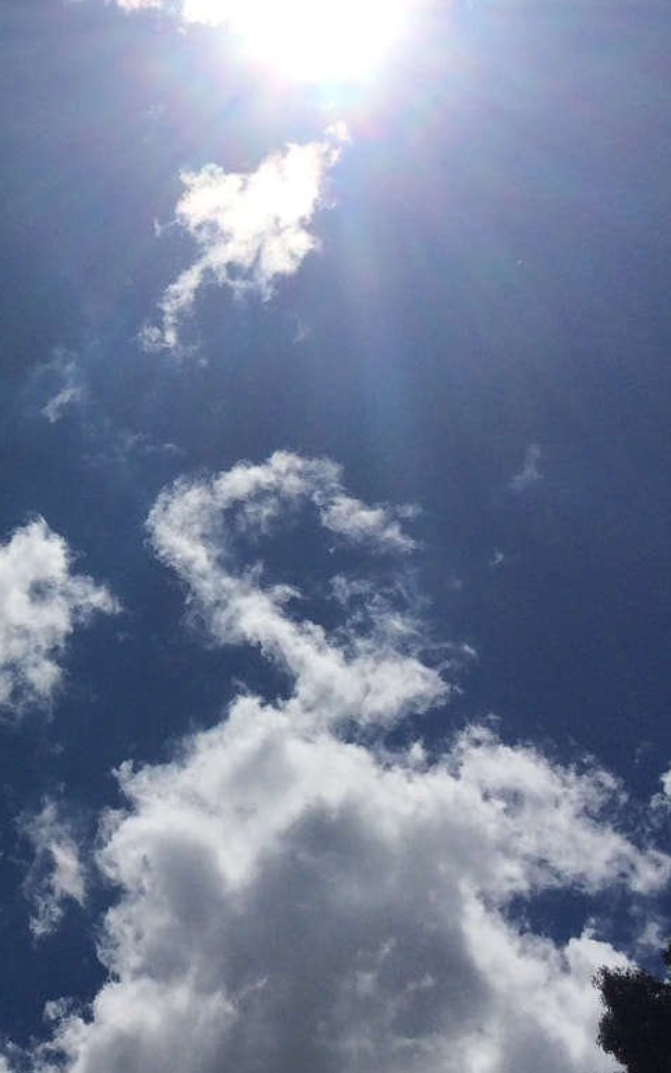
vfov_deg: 31.0
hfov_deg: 18.6
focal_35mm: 66
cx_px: -153
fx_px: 1931
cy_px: 436
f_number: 2.2
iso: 40
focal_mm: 4.12
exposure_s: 1/20833
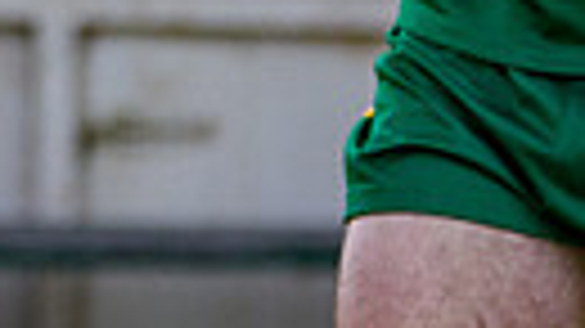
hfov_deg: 2.0
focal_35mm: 1101
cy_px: -290
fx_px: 17072
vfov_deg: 1.1
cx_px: -602
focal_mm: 112
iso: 400
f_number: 2.8
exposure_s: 1/5000
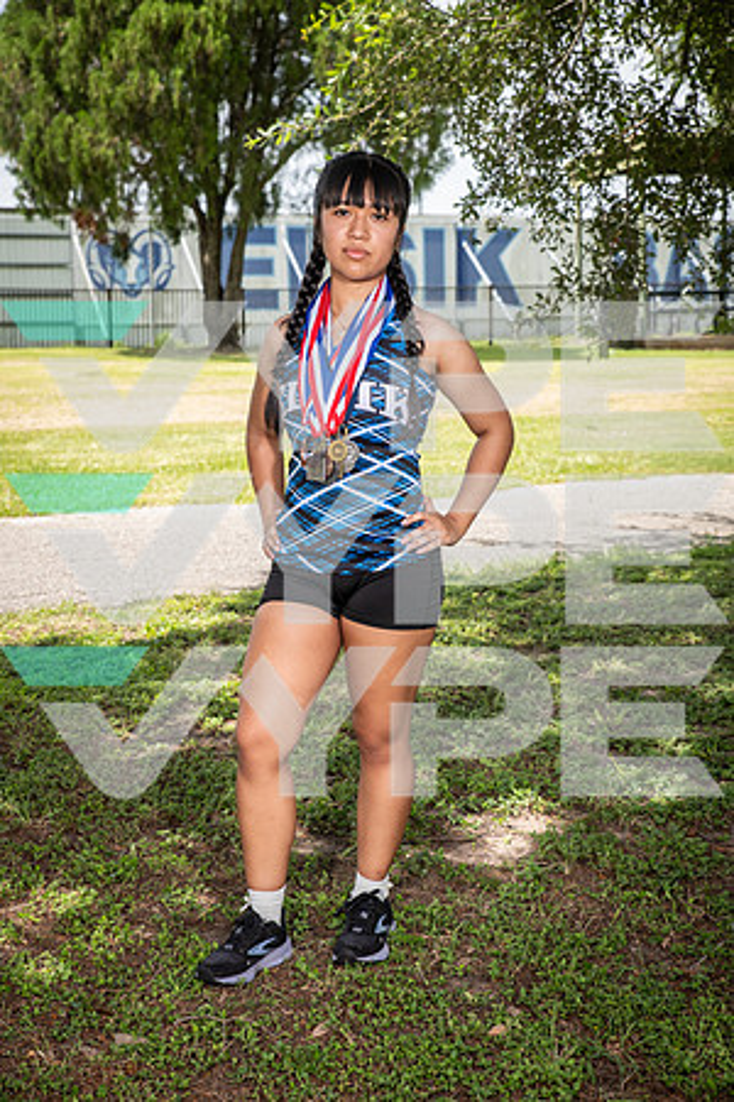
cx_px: 367
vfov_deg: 35.6
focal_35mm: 56
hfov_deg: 24.2
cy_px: 551
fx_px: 1713
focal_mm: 56
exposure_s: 1/400
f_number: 6.3
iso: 250
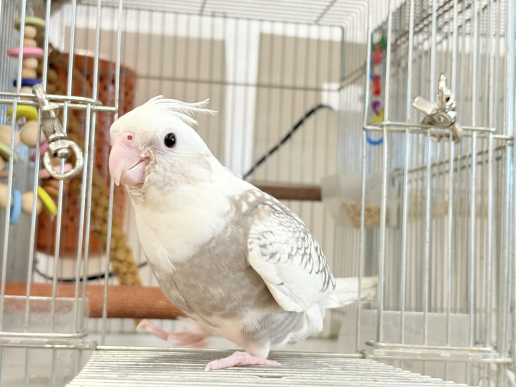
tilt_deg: +4.7
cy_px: 194
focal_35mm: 52
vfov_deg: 28.0
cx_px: 258
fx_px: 775
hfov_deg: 36.8
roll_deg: -1.1
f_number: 1.6
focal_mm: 5.96
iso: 64
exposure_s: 1/50
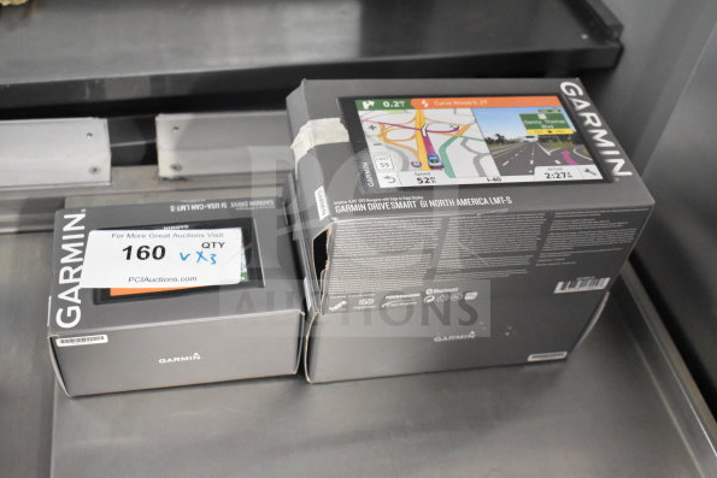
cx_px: 354
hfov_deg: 48.4
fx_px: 797
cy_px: 241
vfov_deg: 33.4
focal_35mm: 40
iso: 6400
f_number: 4
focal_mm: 26
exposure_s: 1/40
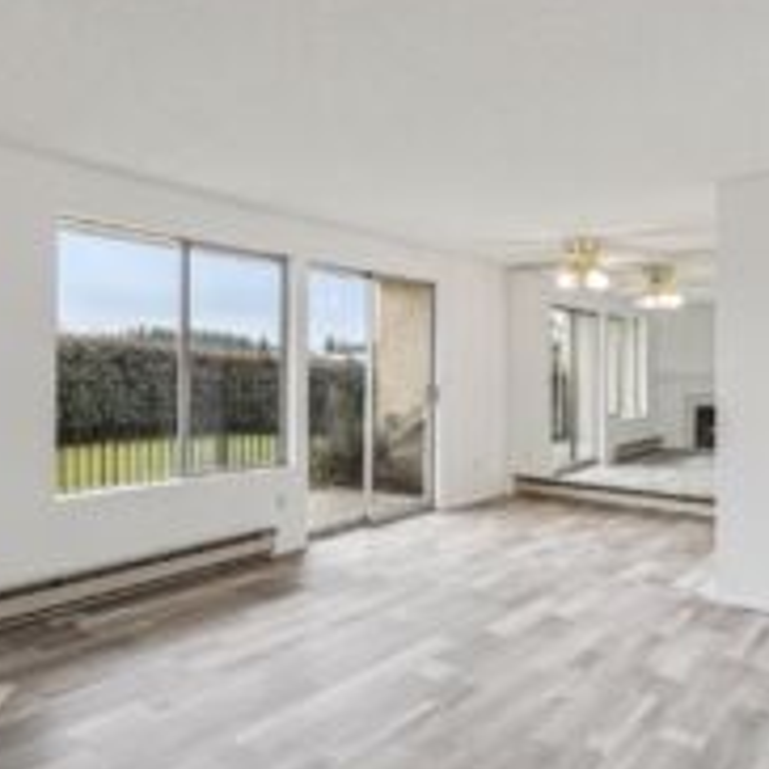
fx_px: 704
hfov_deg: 56.8
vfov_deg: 57.3
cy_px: 374
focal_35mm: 28
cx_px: 304
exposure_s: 1/15
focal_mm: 10
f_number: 9
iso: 250
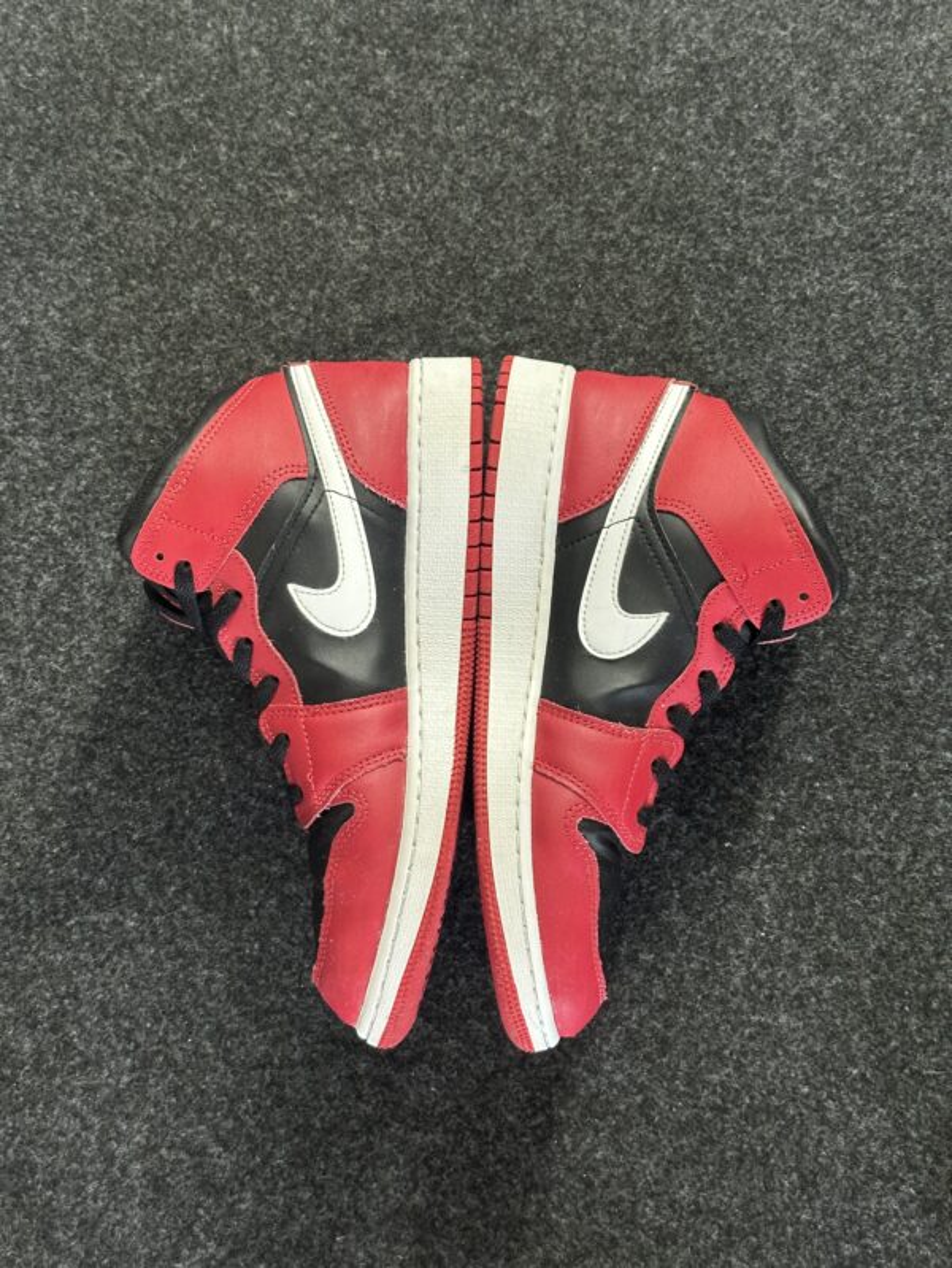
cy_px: 634
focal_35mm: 48
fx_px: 1759
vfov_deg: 39.6
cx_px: 476
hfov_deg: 30.3
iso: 250
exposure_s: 1/33
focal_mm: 6.86
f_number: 1.78
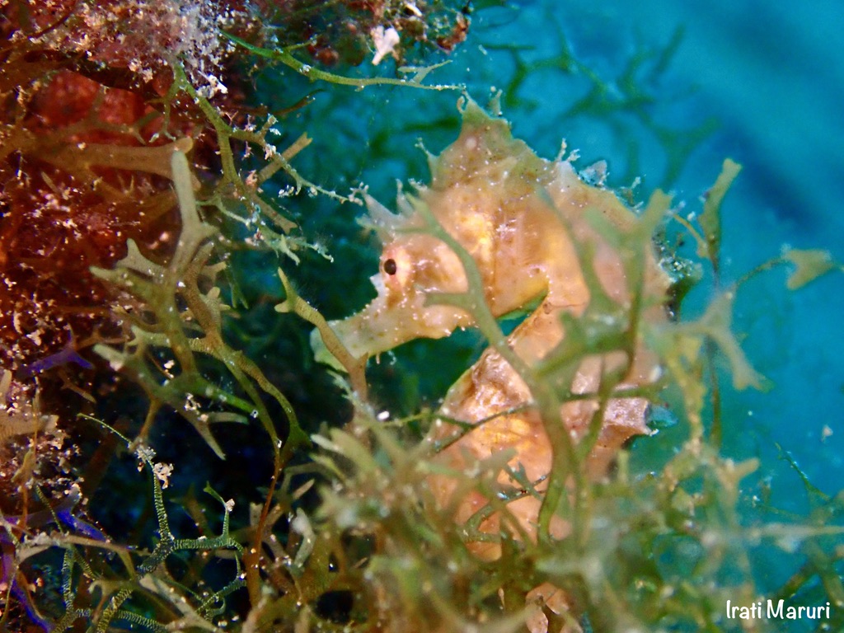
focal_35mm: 100
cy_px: 316
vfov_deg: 14.8
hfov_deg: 19.6
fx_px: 2438
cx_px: 422
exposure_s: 1/200
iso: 640
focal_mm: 18
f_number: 6.3
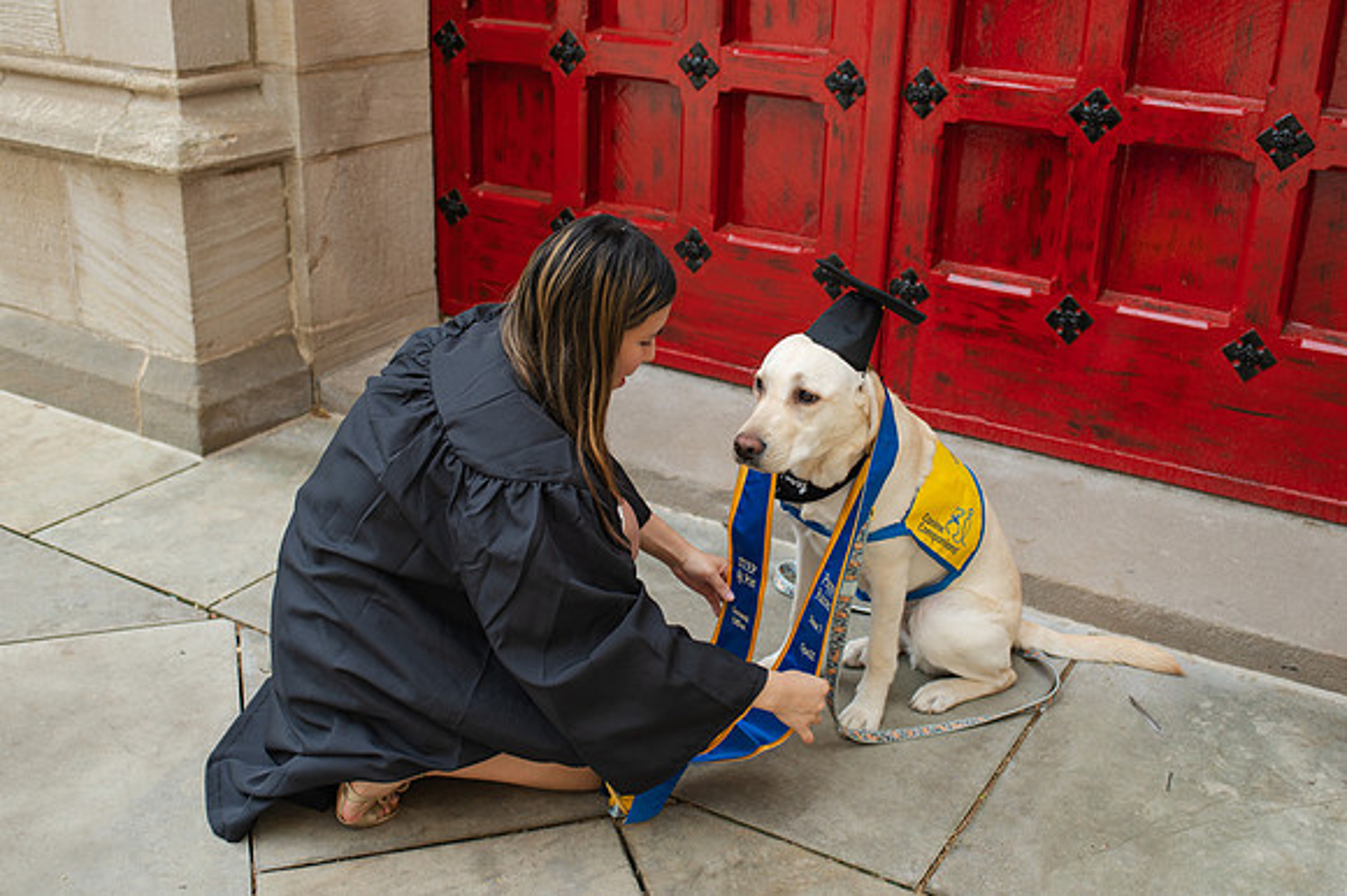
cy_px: 413
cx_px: 695
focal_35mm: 38
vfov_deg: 34.8
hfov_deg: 50.4
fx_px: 1430
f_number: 3.5
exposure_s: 1/640
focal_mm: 35
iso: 200
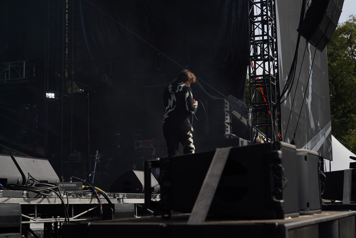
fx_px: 623
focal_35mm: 63
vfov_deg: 21.6
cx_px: 178
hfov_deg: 31.9
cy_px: 119
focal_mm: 63
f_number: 8
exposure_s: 1/400
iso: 100
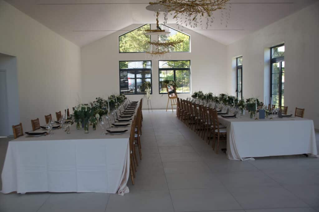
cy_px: 106
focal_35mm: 33
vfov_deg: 39.9
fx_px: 292
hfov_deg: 57.3
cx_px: 160
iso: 100
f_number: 4.5
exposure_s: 1/40
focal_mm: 22
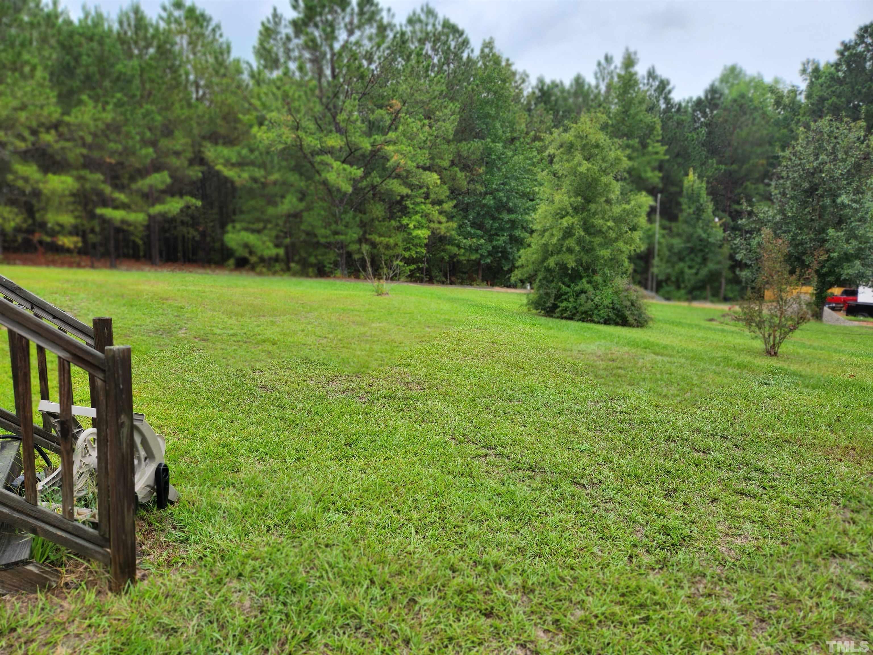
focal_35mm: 23
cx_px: 436
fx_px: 580
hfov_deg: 73.9
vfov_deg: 58.9
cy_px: 328
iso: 20
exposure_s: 1/214
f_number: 1.8
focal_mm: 5.4
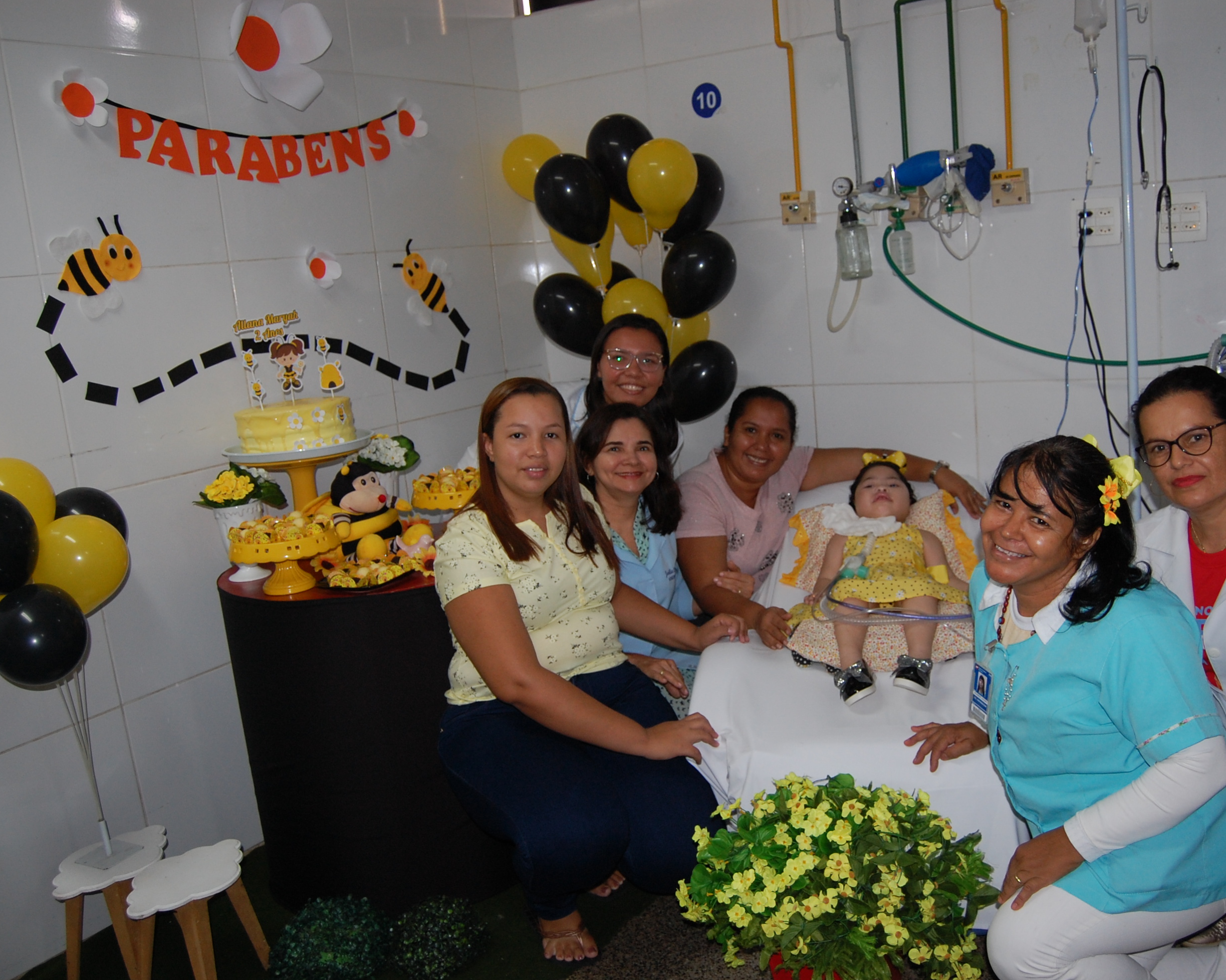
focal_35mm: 31
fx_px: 1125
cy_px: 498
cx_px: 707
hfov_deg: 56.9
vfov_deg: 47.1
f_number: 3.5
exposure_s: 1/60
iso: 400
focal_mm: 18
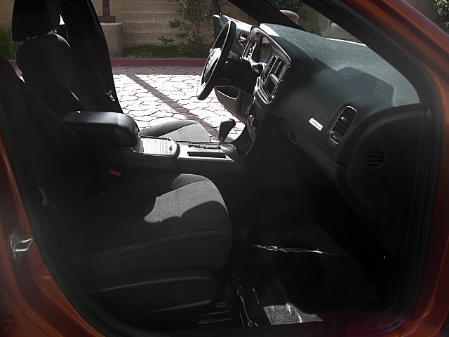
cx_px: 224
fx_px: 467
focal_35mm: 36
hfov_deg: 51.4
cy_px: 168
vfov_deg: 39.7
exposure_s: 1/250
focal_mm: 6.3
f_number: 2.8
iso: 50
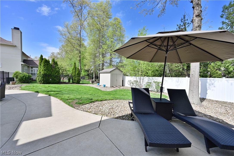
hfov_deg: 104.3
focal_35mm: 14
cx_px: 117
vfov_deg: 81.2
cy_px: 78
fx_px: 91
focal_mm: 14
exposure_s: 1/400
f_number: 9
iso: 320
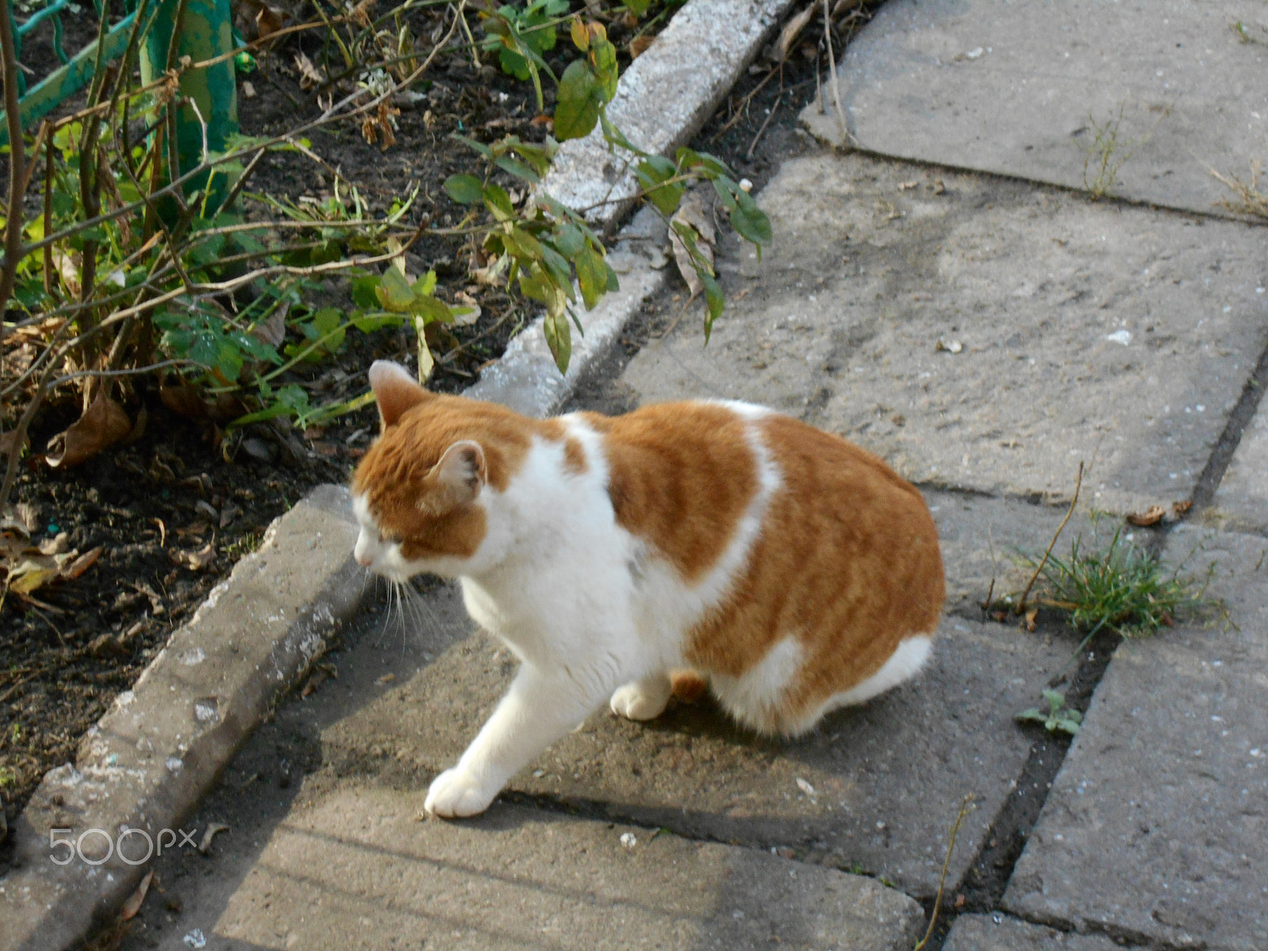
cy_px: 476
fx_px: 3150
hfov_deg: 22.8
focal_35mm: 86
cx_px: 634
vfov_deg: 17.2
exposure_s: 1/125
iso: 400
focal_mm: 15.4
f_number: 6.3
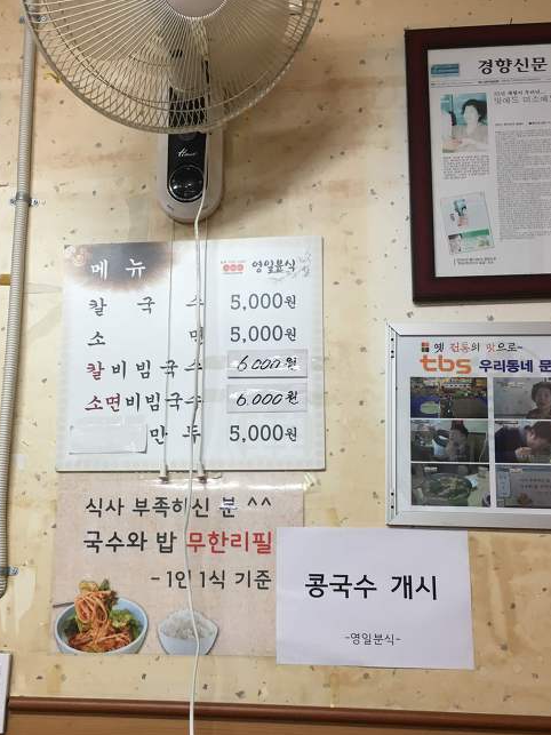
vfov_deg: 49.9
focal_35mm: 37
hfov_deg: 38.5
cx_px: 225
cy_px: 430
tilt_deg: +10.4
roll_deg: -1.0
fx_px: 786
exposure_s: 1/30
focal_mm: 4.15
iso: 64
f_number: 2.2
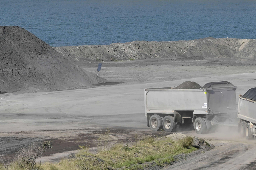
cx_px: 116
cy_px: 3
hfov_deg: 6.1
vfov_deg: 4.0
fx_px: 2416
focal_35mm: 340
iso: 50
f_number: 4
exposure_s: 1/1000
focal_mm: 110
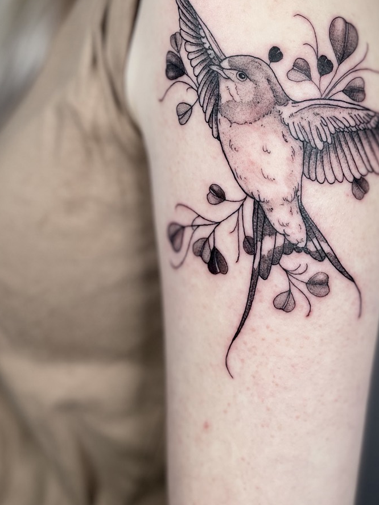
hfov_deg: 34.5
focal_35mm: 41
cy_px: 120
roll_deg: +0.0
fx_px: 599
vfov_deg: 44.1
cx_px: 274
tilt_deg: -10.9
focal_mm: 4.2
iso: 100
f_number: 1.6
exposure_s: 1/59
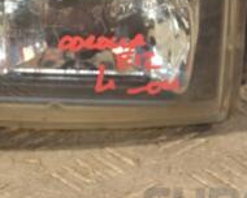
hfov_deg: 4.8
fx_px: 2931
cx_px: 120
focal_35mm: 401
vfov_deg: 3.9
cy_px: 34
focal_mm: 90
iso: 800
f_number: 5.6
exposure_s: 1/160
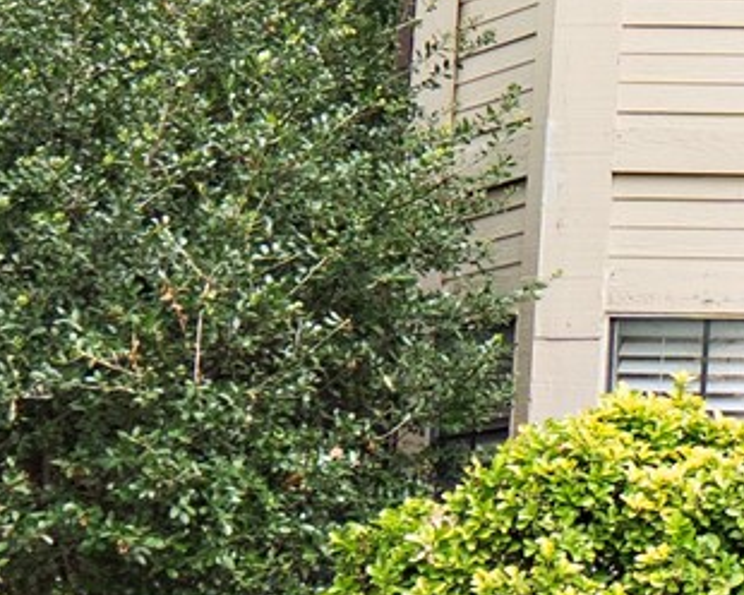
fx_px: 3479
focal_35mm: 158
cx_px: 1776
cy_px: 247
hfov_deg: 10.5
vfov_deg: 9.8
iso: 1000
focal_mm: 24
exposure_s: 1/400
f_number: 4
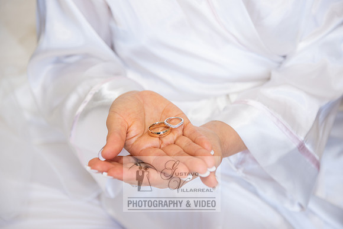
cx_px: 172
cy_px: 114
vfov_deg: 19.5
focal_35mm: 70
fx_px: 667
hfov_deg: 28.8
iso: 320
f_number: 4
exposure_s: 1/125
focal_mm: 70
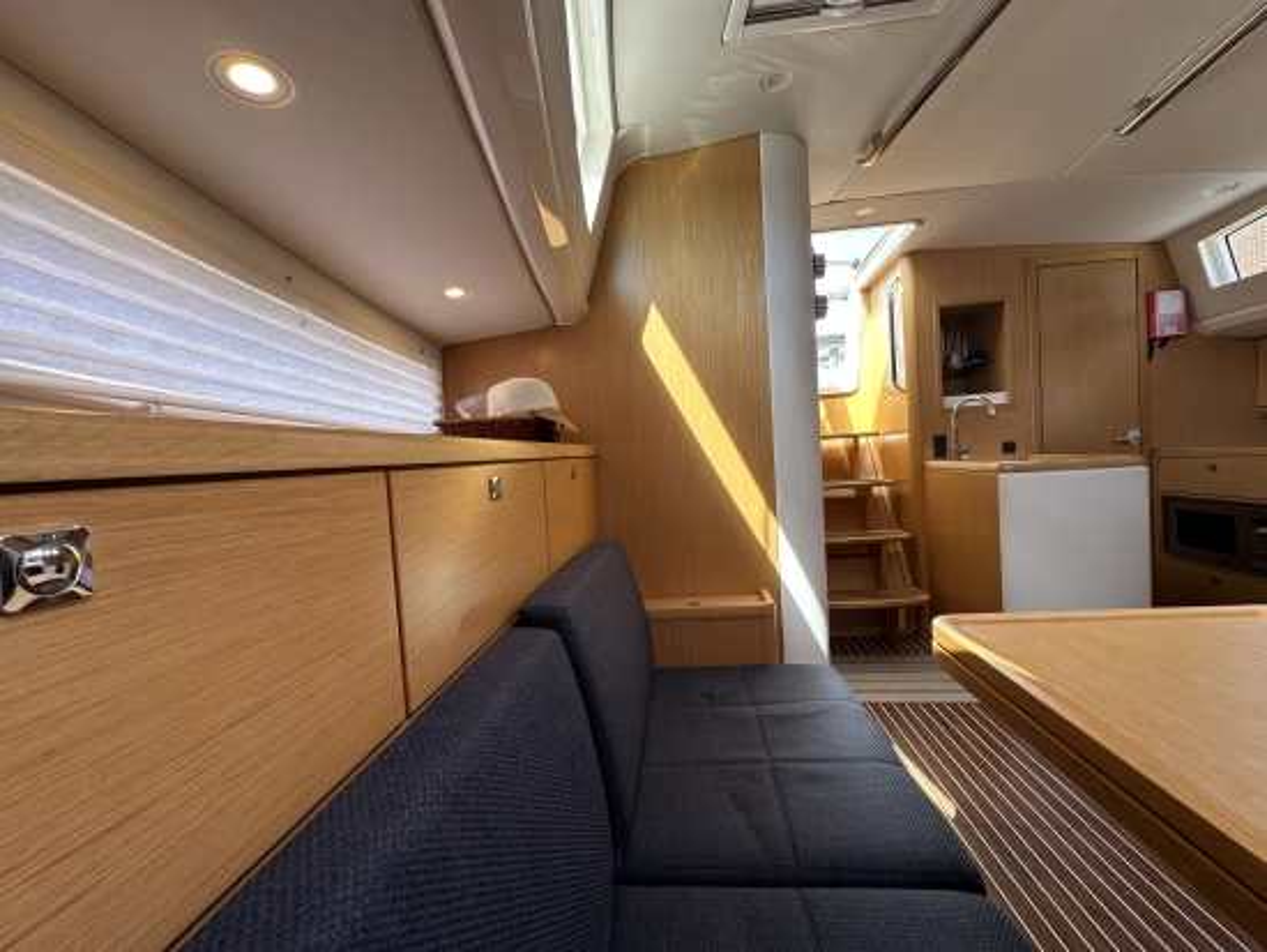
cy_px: 476
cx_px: 634
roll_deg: +3.3
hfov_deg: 102.0
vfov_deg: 85.7
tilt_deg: -1.8
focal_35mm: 14
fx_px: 513
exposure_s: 1/99
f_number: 2.2
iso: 50
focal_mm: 2.22
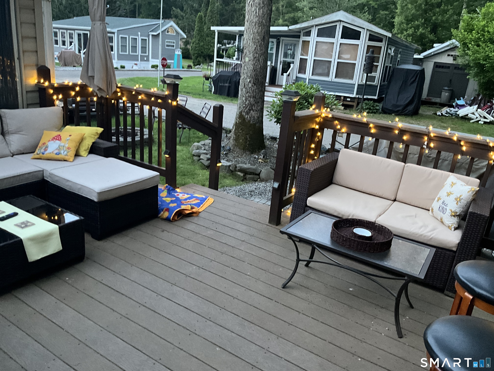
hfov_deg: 61.7
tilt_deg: -19.6
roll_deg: -5.8
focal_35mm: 29
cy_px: 186
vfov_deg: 48.2
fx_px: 414
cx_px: 247
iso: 400
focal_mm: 3
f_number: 1.8
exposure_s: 1/30
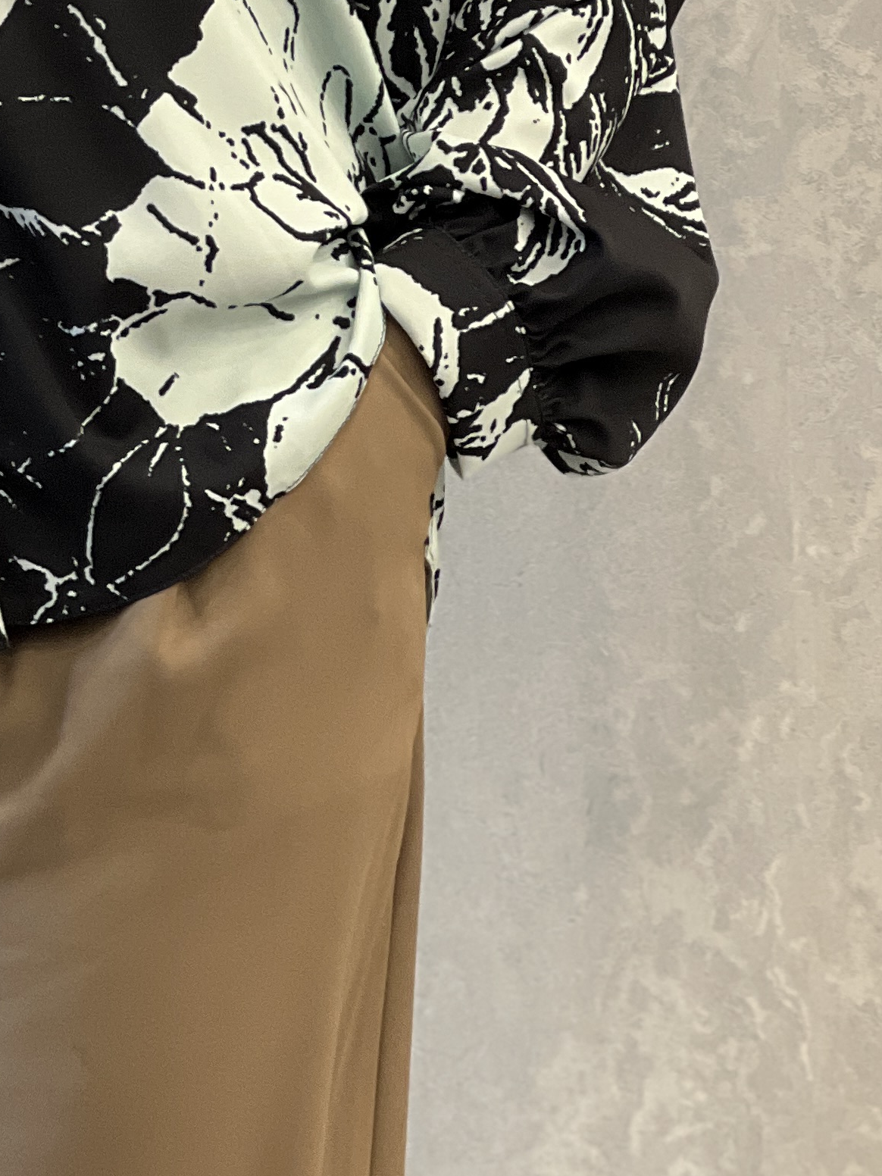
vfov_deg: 9.8
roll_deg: +3.0
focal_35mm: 200
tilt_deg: -6.6
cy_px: -105
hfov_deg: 7.4
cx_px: -17
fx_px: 6795
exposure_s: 1/50
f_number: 2.8
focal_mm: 9
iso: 160
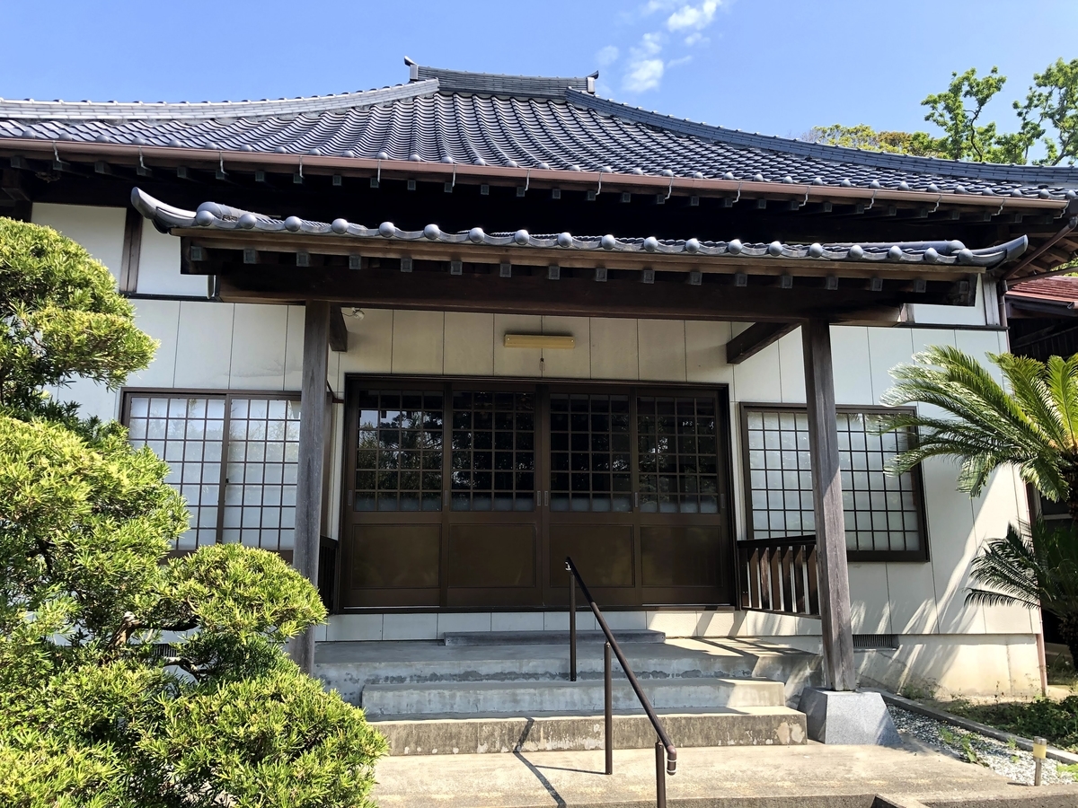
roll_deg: +0.9
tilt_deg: +11.3
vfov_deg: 49.7
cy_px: 404
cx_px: 539
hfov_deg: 63.4
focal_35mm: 28
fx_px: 872
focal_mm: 4
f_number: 1.8
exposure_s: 1/444
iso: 20
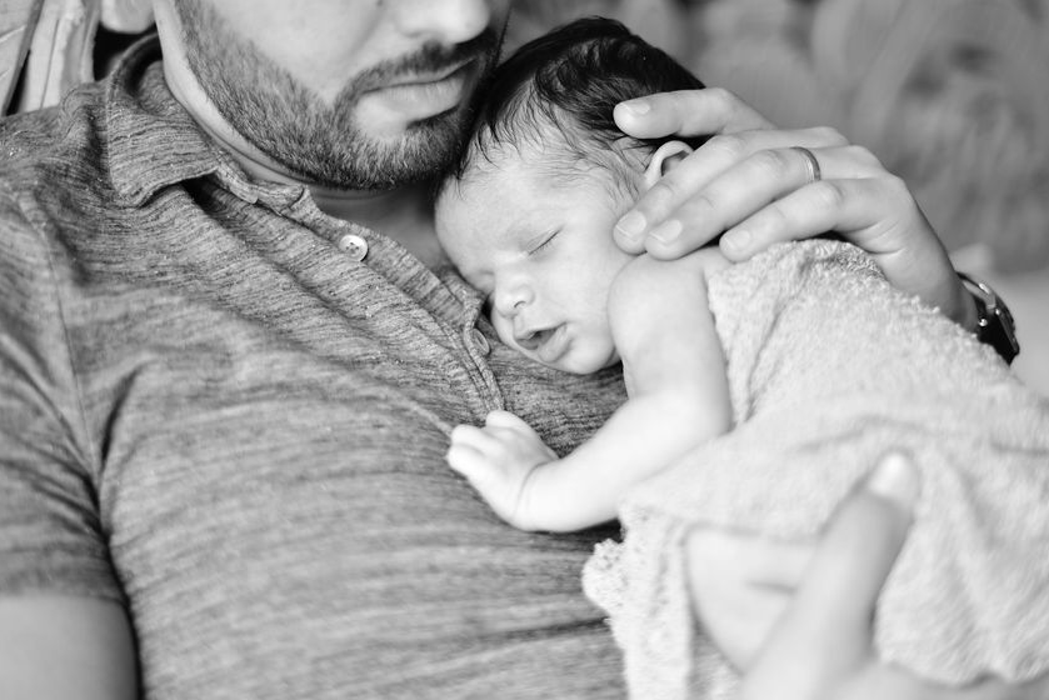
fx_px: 1778
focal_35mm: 61
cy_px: 387
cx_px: 538
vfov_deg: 22.3
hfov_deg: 32.9
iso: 500
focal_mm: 50
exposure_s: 1/250
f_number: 1.4
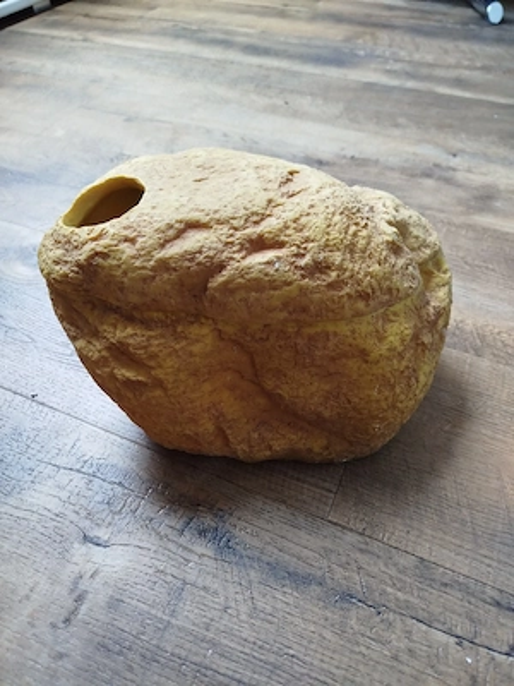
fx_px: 475
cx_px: 257
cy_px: 343
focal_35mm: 24
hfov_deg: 56.8
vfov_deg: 71.6
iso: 320
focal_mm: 5.31
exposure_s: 1/33
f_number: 1.7
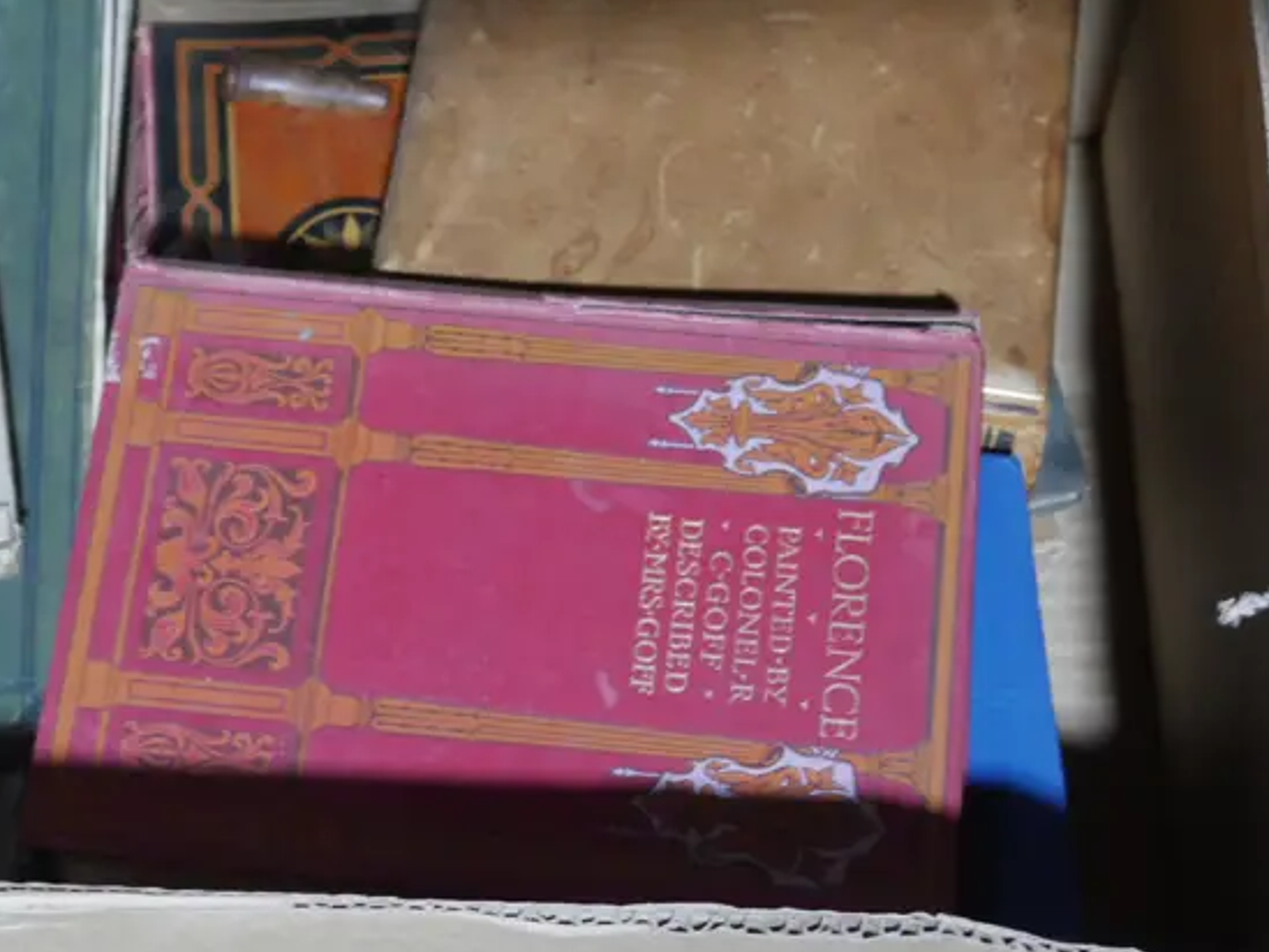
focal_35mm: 97
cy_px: 157
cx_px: 296
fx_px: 3557
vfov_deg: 15.1
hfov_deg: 20.1
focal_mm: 26
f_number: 5.3
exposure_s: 1/60
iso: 1250
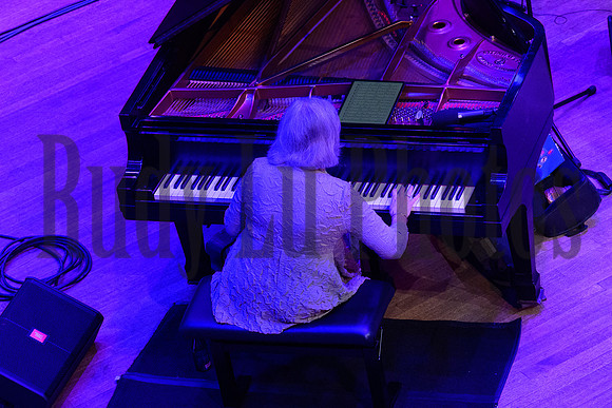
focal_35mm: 165
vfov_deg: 8.3
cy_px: 204
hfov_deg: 12.4
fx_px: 2806
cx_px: 306
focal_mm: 110
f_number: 5.6
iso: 6400
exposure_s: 1/400
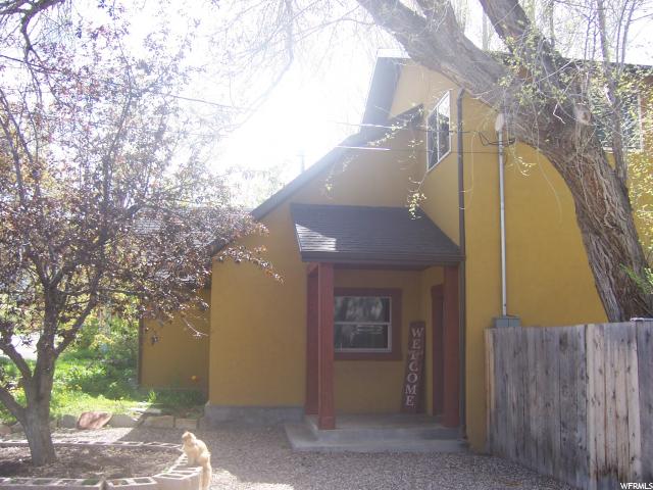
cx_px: 326
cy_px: 245
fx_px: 679
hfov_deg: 51.4
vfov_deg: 39.7
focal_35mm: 36
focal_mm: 6.2
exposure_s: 1/250
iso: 80
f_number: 2.8
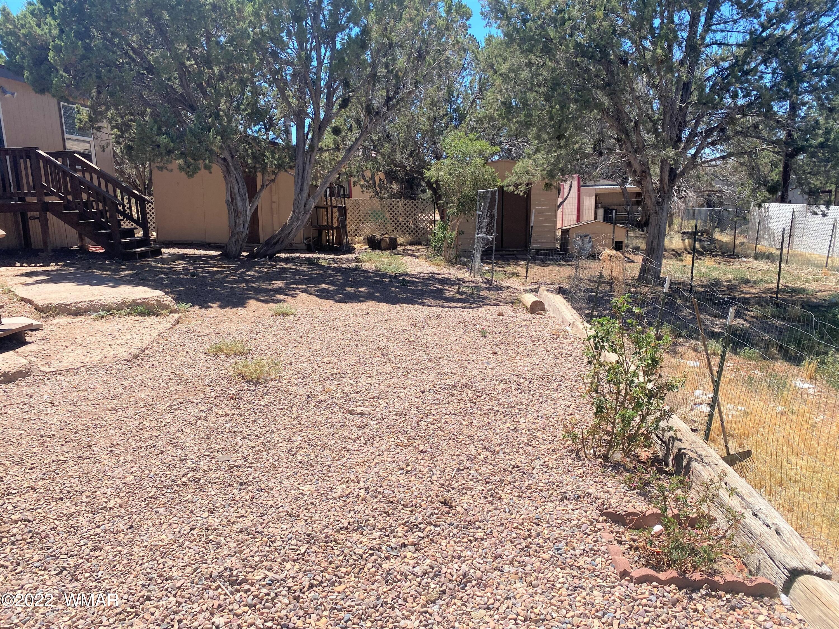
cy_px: 314
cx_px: 420
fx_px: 630
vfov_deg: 53.1
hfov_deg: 67.3
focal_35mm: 26
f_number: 1.8
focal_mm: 4.25
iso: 32
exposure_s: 1/1996
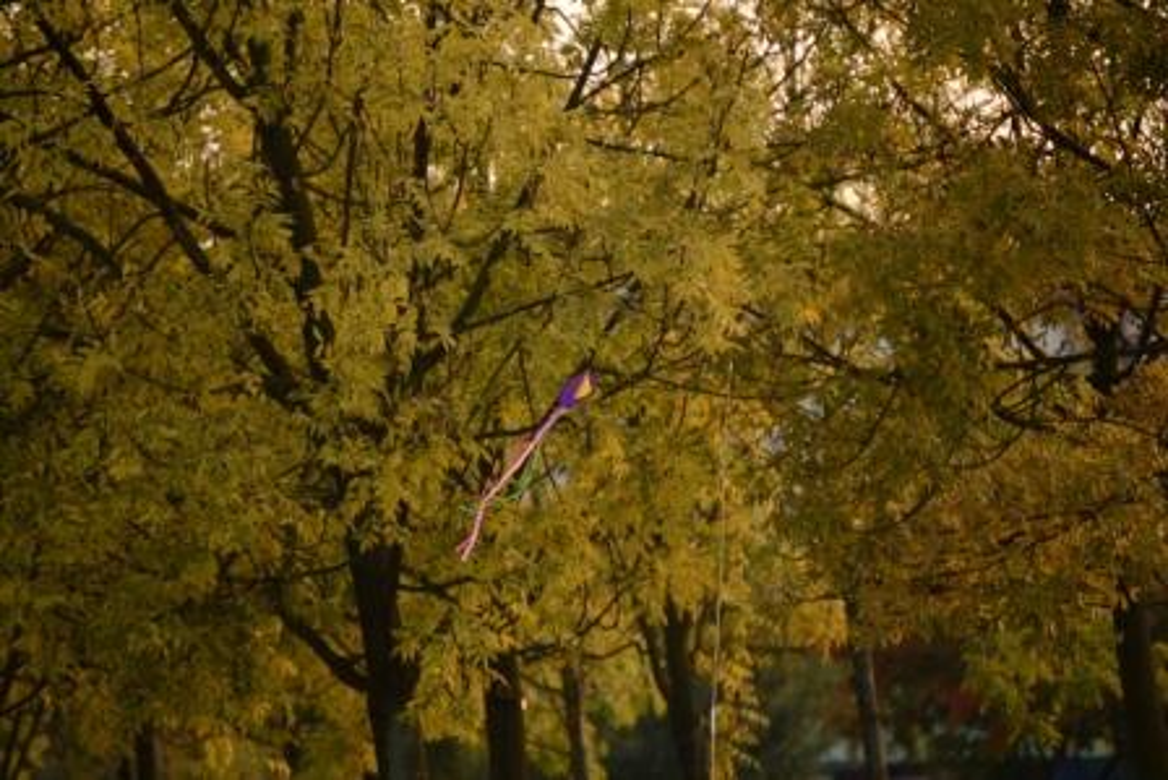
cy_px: 390
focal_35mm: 300
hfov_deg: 6.9
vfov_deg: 4.6
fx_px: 9736
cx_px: 584
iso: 400
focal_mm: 200
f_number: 5.6
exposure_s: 1/250
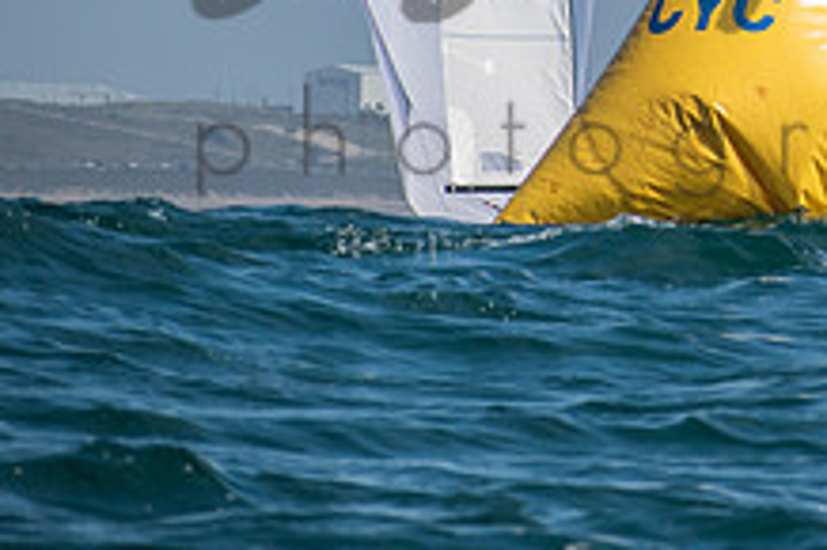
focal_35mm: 572
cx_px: 1039
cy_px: -142
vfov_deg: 2.4
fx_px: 13130
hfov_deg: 3.6
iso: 200
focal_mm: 135
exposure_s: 1/1250
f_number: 6.3
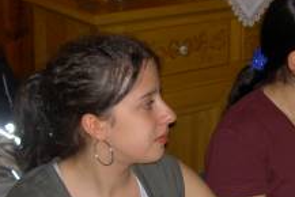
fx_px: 918
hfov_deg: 17.9
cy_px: 145
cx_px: 269
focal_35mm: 112
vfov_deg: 12.2
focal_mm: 8
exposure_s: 1/60
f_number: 2.8
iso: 100
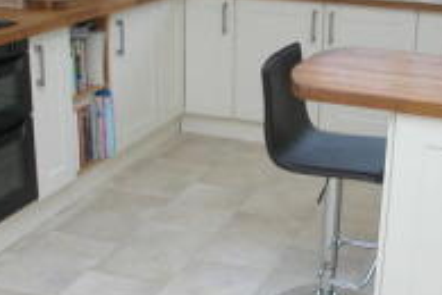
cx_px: 284
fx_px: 1068
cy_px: 110
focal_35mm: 87
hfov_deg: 23.3
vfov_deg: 15.7
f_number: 2.8
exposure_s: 1/30
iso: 100
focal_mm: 7.1
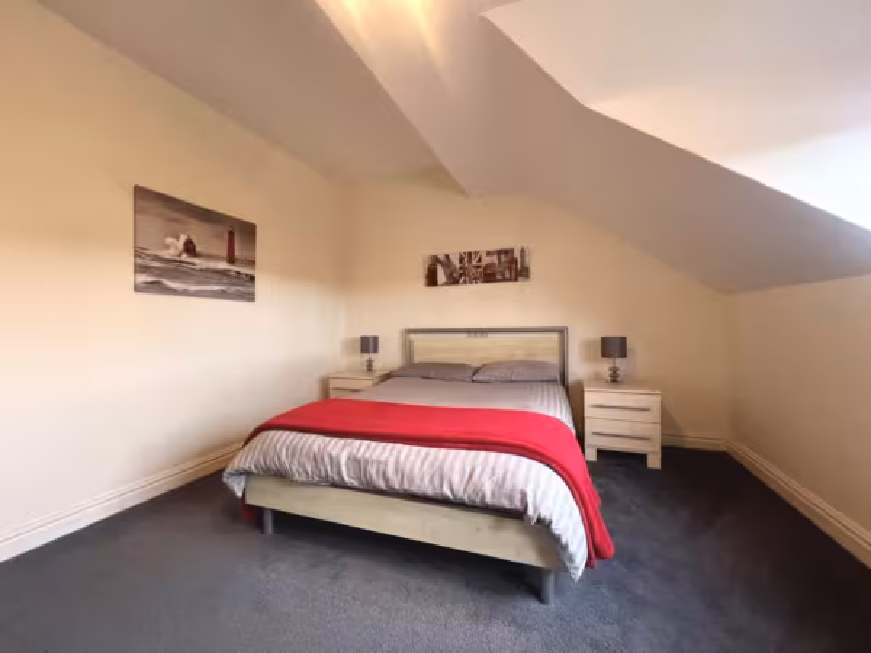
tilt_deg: -0.3
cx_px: 436
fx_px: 327
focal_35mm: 13
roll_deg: +0.7
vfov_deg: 89.9
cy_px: 326
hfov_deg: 106.2
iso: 100
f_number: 1.8
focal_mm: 1.57
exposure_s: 1/100
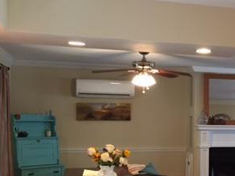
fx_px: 441
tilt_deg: -1.7
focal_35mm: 65
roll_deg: -1.7
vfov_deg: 22.4
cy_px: 132
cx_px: 220
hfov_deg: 28.5
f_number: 2.2
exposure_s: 1/30
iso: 125
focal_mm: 4.15
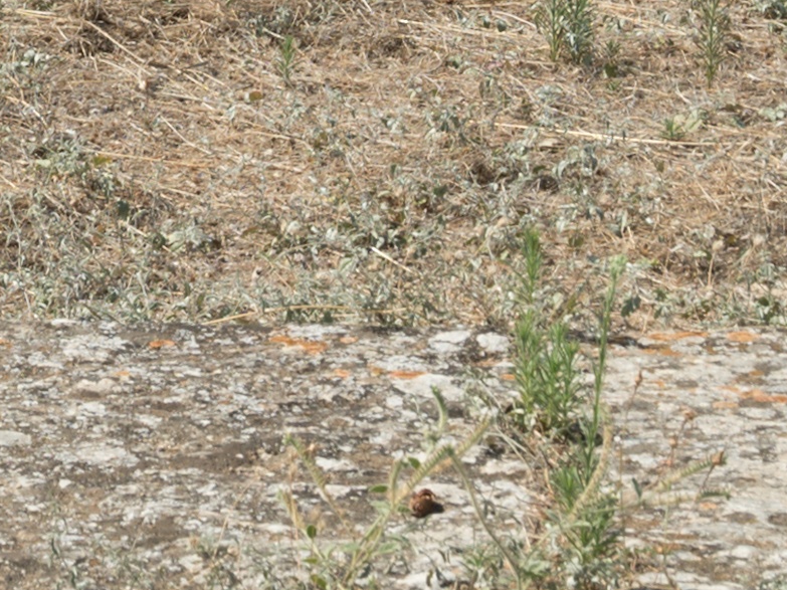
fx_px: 6410
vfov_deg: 5.1
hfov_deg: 7.0
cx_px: -201
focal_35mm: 282
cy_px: -718
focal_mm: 38
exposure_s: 1/180
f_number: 11
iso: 140
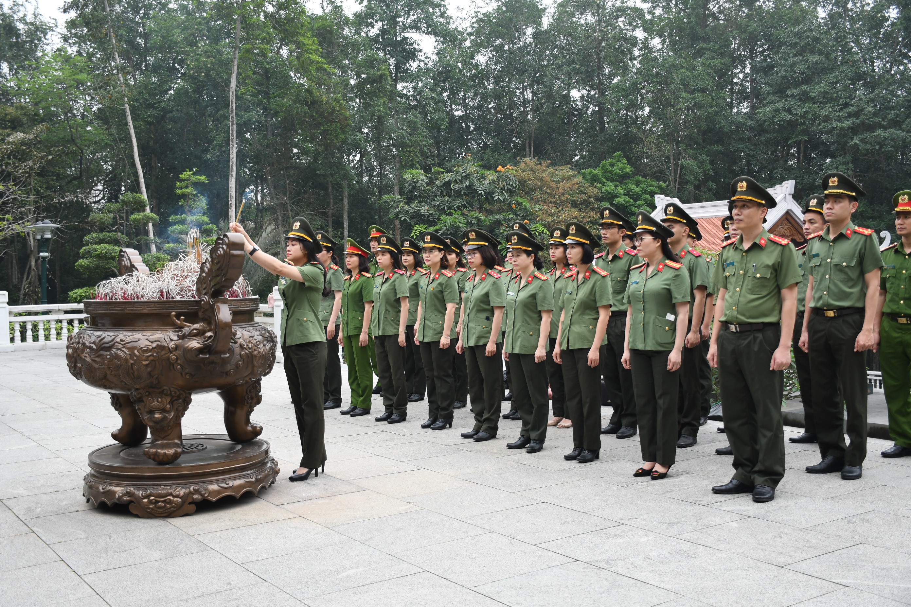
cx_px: 456
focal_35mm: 36
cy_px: 304
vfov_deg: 36.9
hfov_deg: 53.1
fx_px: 911
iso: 320
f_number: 4
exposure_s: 1/200
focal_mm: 24
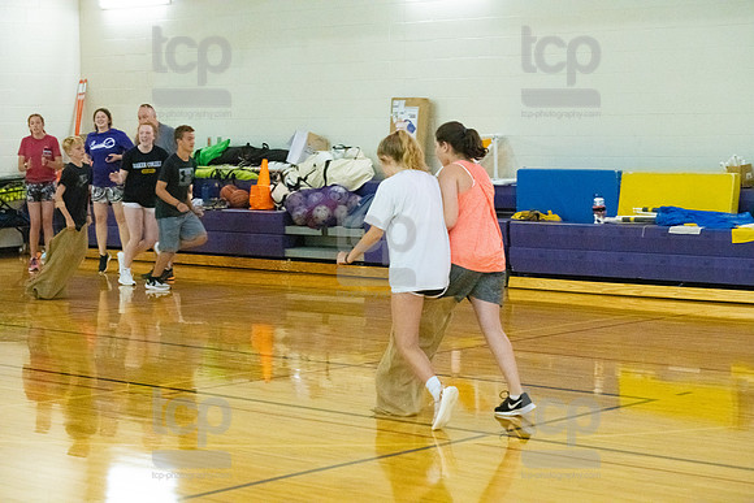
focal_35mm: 90
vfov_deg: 15.2
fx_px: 1885
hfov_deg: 22.6
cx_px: 377
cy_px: 252
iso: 6400
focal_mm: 90
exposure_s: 1/640
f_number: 4.5
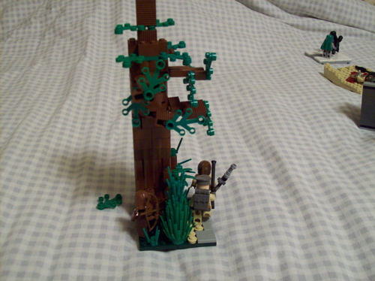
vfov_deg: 32.1
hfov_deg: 42.1
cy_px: 140
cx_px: 188
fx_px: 487
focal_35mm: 45
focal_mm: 7.6
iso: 200
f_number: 3
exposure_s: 1/8
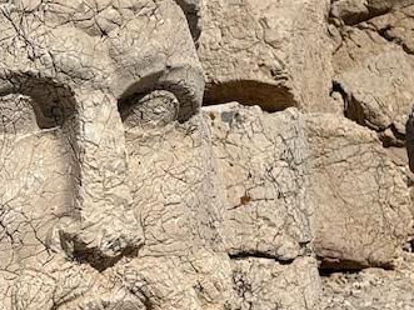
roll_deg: +0.6
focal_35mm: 174
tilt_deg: +2.3
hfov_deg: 11.3
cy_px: 60
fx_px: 2080
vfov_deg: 8.5
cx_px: 54
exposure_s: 1/11364
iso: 50
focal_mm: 6.76
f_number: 1.78
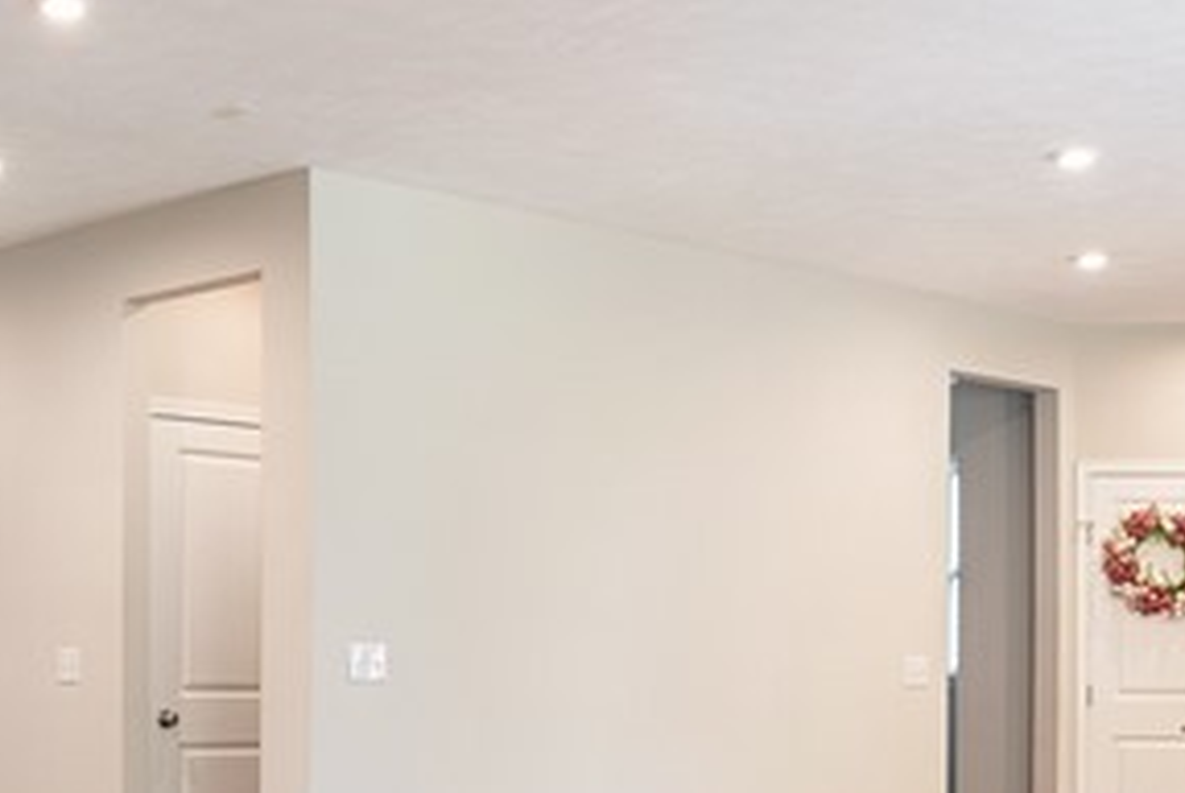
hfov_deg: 28.8
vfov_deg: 19.7
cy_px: 694
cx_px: 190
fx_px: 2241
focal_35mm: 68
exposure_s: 1/5
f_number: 3.5
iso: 400
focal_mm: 18
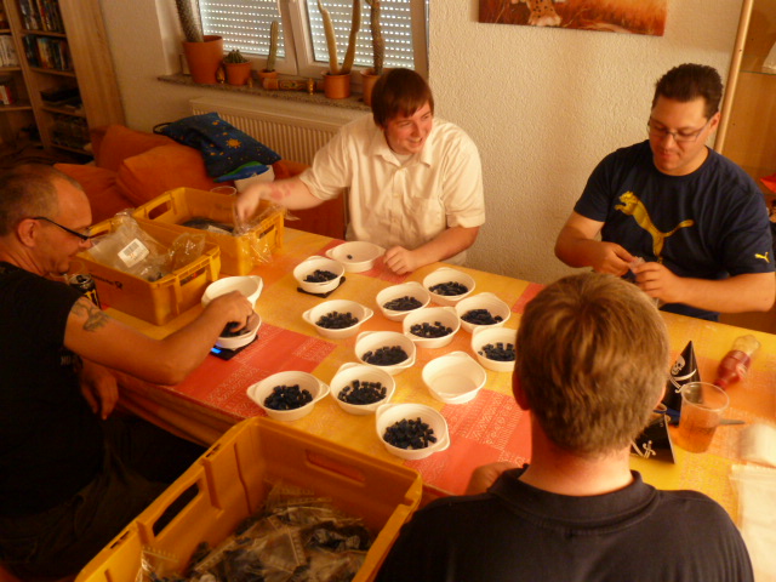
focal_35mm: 30
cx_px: 388
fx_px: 673
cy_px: 291
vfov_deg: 46.8
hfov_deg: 60.0
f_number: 3.4
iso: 400
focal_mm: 5
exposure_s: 1/13
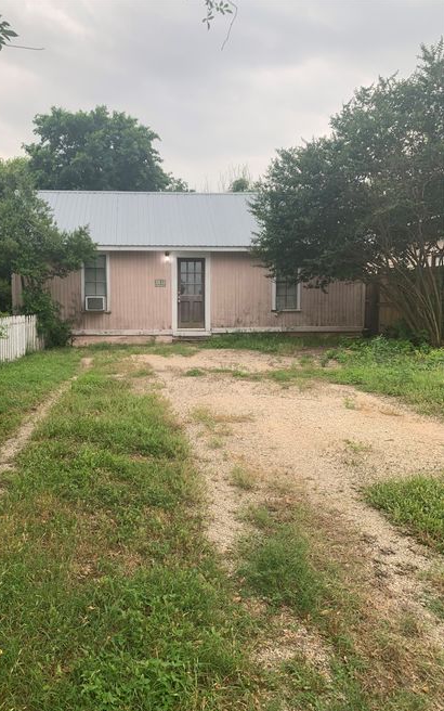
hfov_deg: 44.3
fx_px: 542
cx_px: 174
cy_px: 360
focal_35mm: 28
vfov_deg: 66.5
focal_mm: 4.25
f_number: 1.8
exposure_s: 1/127
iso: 25
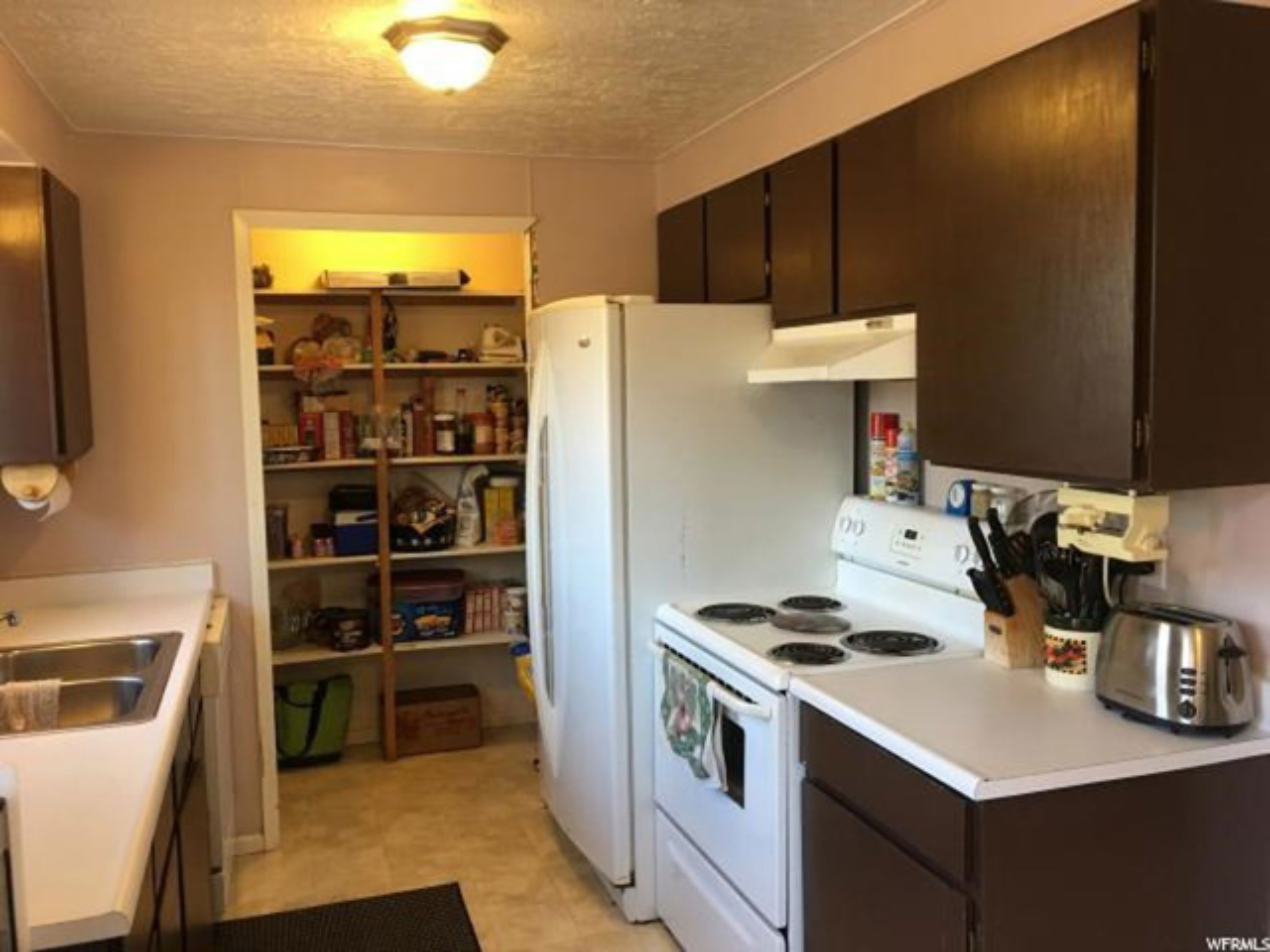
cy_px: 476
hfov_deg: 61.7
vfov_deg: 48.2
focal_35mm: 29
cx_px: 635
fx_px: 1064
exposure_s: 1/15
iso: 50
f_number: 2.2
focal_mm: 4.15
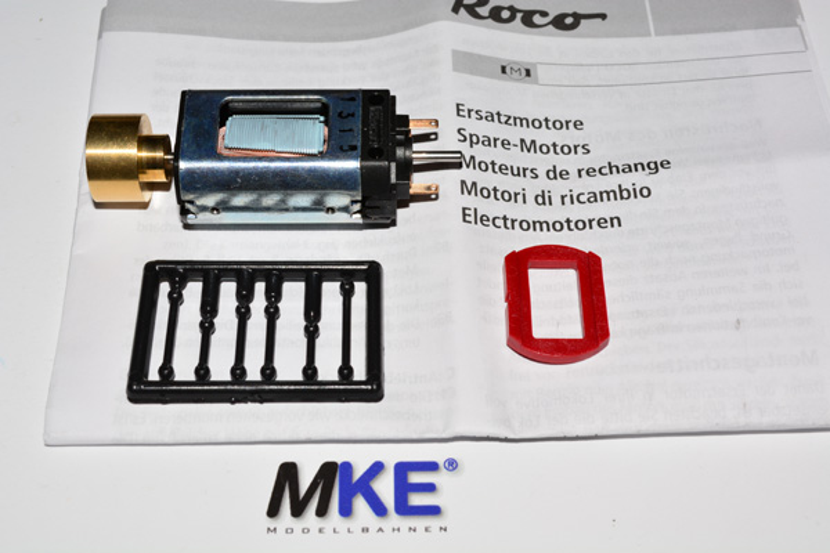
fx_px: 1314
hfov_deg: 35.1
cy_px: 276
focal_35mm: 57
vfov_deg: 23.8
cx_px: 415
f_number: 13
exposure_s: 1/60
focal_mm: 38
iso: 160
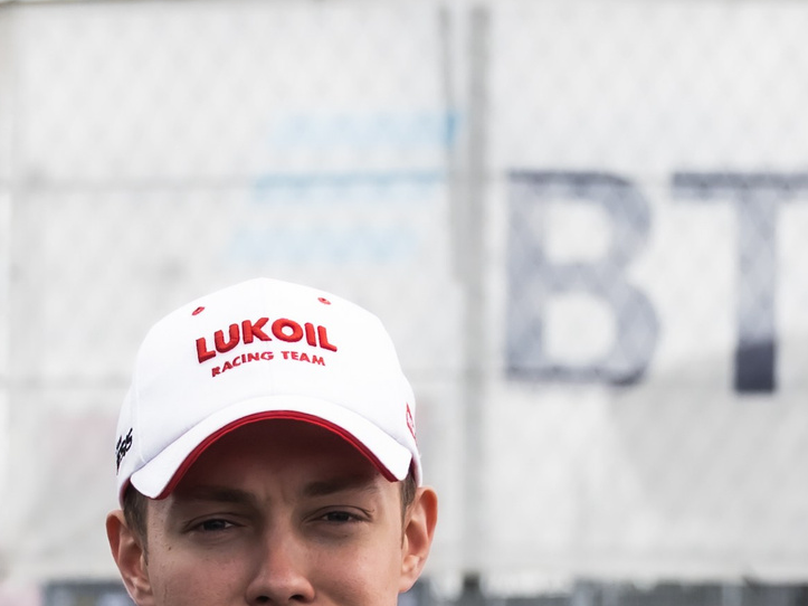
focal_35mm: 291
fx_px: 6791
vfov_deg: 5.1
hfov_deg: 6.8
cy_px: 598
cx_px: -62
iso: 100
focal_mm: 42
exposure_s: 1/640
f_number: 2.8
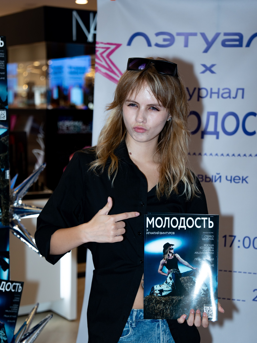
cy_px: 186
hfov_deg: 20.4
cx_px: 127
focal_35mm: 72
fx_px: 713
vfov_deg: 27.0
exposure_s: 1/400
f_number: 2.8
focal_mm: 44
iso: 320
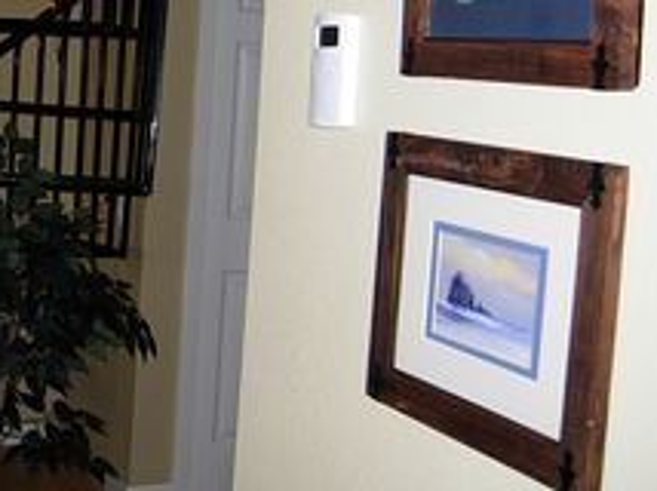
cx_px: 114
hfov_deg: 30.3
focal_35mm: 62
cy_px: 80
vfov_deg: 23.2
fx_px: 1175
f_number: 2.7
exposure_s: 1/93.1
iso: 102
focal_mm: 7.5
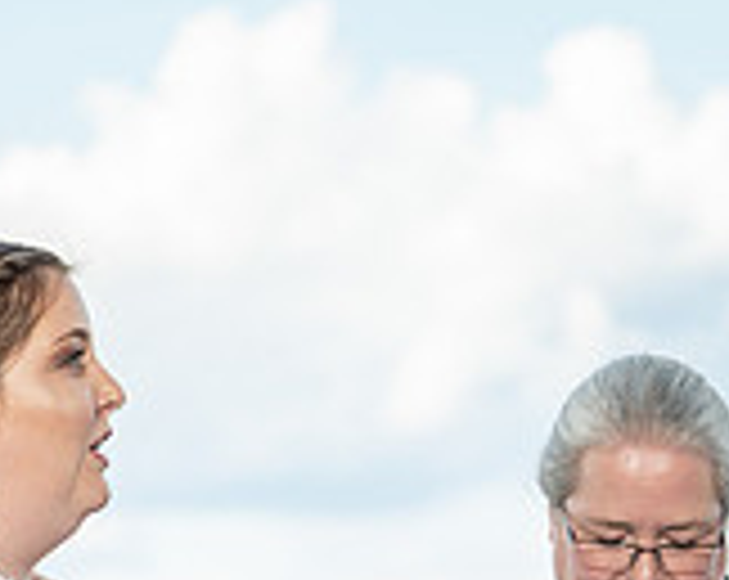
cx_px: 454
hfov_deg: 5.6
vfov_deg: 4.4
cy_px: 596
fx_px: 7473
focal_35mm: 347
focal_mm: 103
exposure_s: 1/200
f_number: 5.6
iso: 100
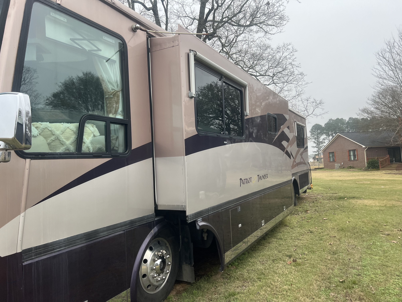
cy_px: 151
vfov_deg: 53.1
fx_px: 302
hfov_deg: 67.3
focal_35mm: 26
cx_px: 201
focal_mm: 5.7
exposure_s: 1/753
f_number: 1.5
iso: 50
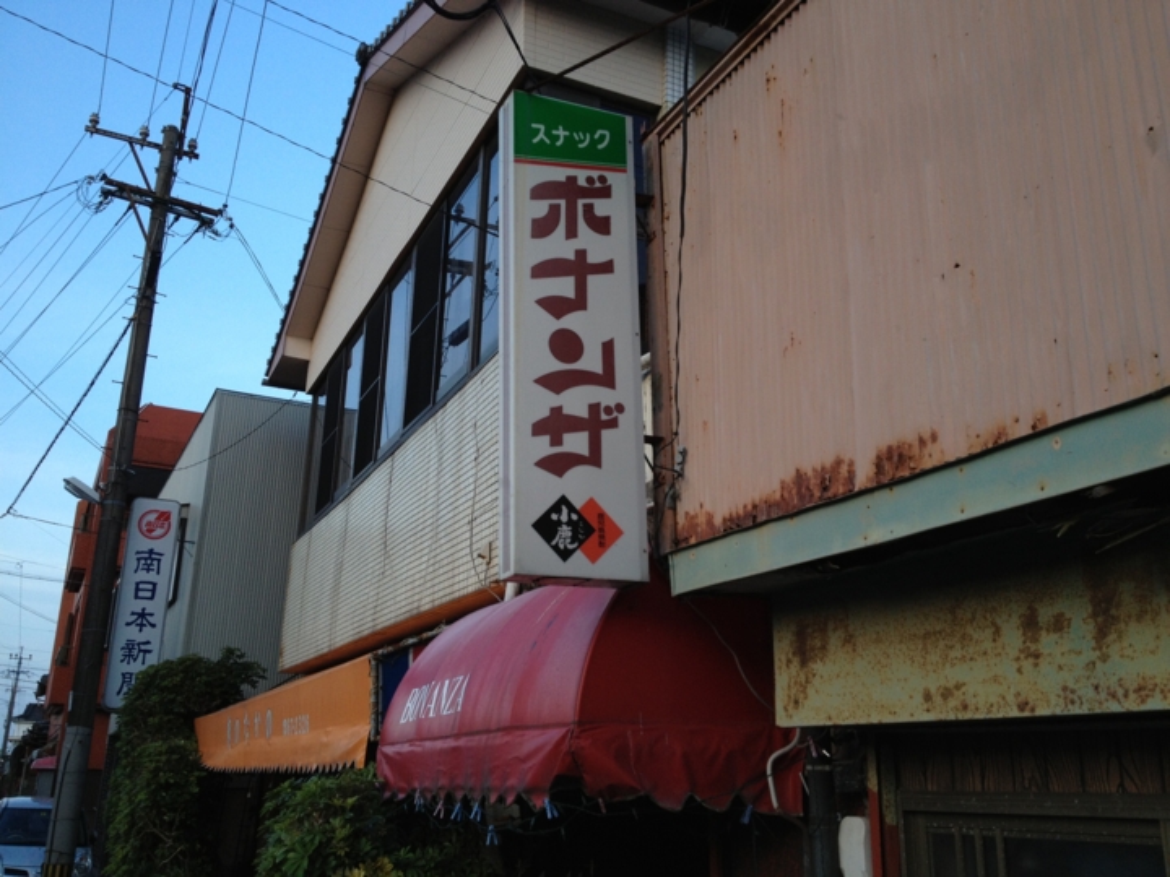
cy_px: 438
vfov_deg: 40.7
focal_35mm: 35
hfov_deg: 52.6
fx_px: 1183
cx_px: 585
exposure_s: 1/60
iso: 64
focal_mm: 4.28
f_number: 2.4
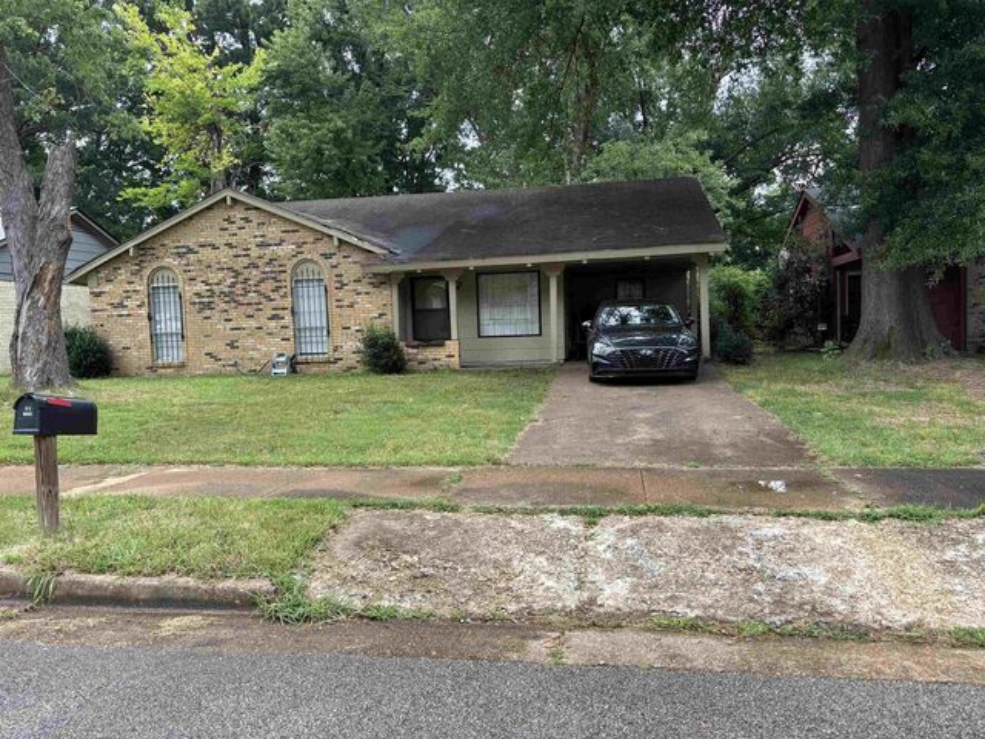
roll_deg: +2.1
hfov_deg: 67.3
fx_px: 740
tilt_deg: -1.5
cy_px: 370
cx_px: 492
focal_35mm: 26
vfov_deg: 53.1
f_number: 1.6
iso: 50
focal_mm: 5.96
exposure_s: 1/584
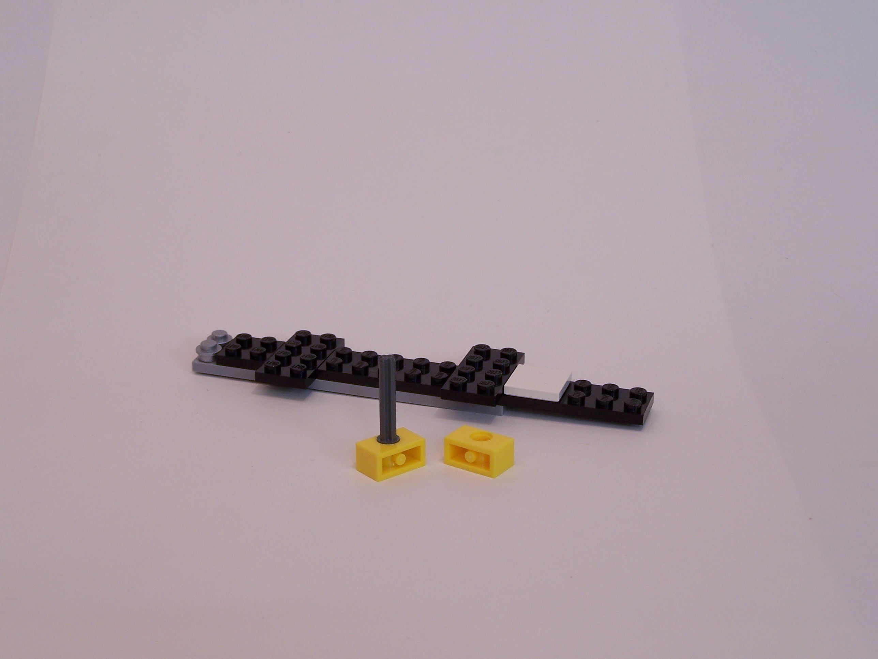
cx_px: 439
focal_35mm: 67
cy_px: 330
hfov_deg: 29.0
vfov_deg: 21.9
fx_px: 1699
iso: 80
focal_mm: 11.1
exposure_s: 1/8
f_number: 3.2
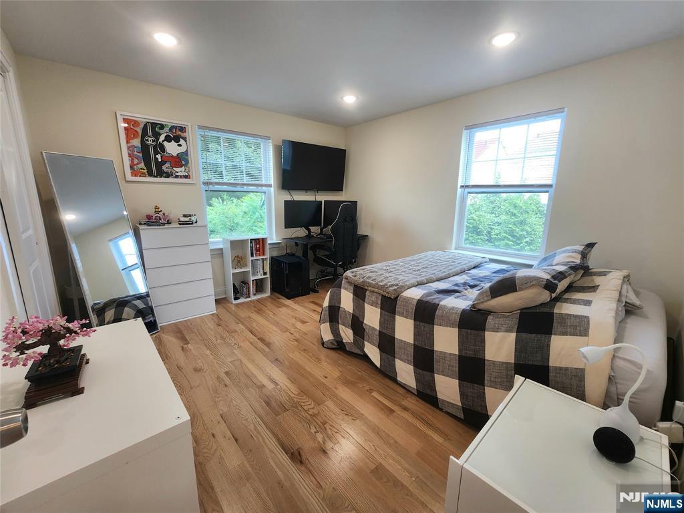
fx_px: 257
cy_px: 256
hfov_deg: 106.2
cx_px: 342
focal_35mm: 13
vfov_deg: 89.9
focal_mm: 2.2
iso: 64
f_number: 2.2
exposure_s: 1/60.2
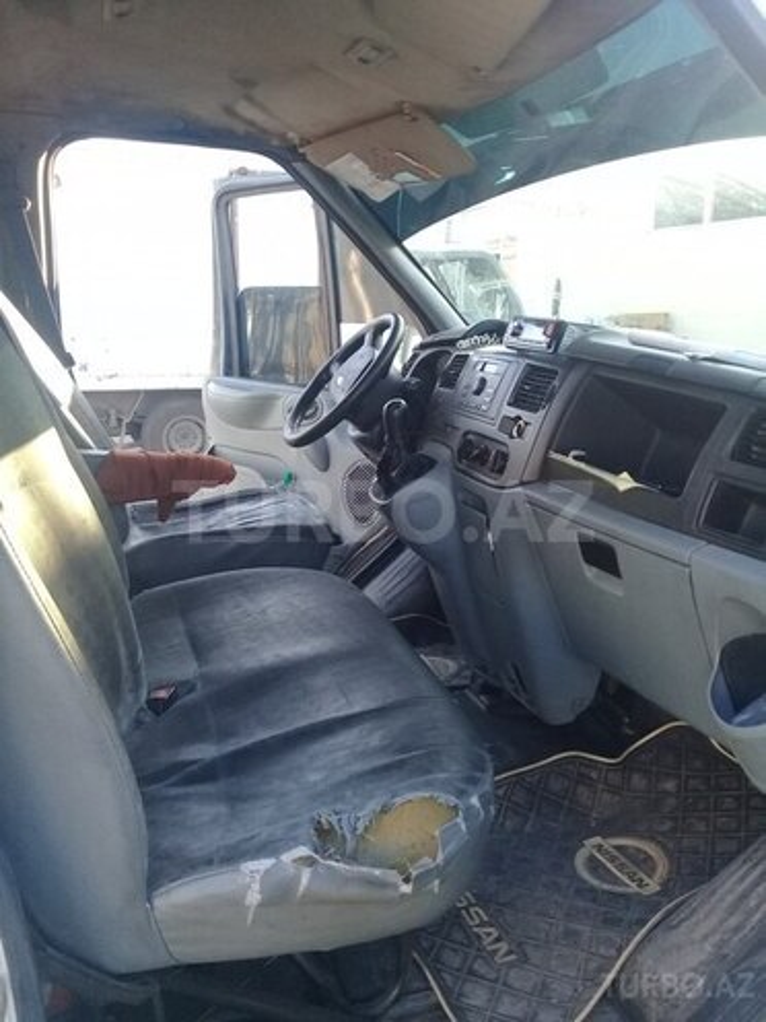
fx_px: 915
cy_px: 511
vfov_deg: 58.4
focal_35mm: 31
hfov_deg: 45.4
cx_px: 383
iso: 64
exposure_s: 1/100
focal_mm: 3.3
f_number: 2.2
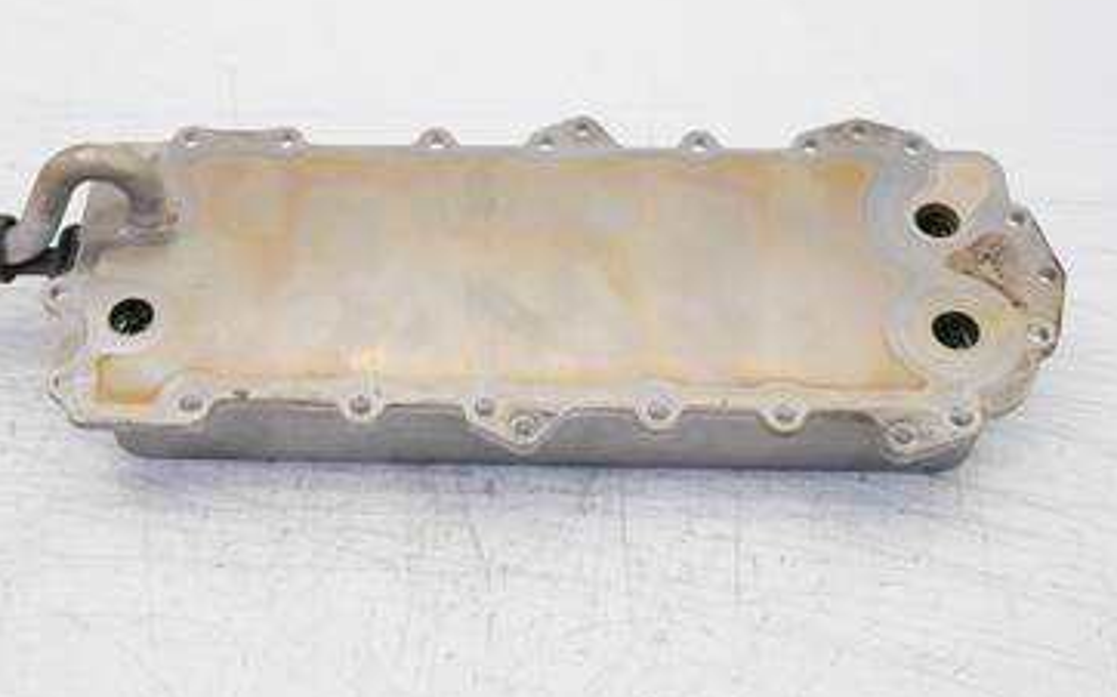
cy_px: 358
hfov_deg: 44.2
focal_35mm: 45
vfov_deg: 28.6
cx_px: 460
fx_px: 1369
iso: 200
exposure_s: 1/100
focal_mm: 16
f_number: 4
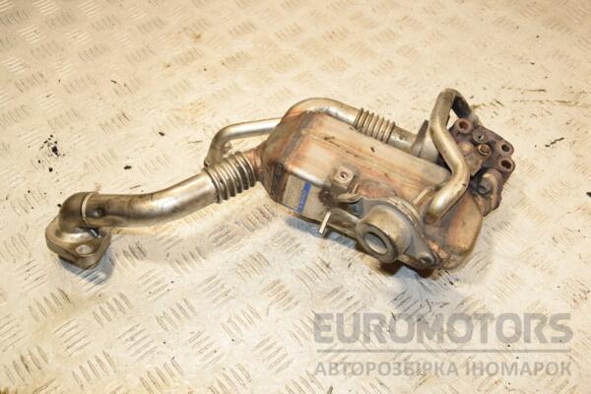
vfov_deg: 31.9
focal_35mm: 42
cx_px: 296
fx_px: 689
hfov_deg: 46.4
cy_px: 197
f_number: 7.1
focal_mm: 28
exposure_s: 1/200
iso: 800
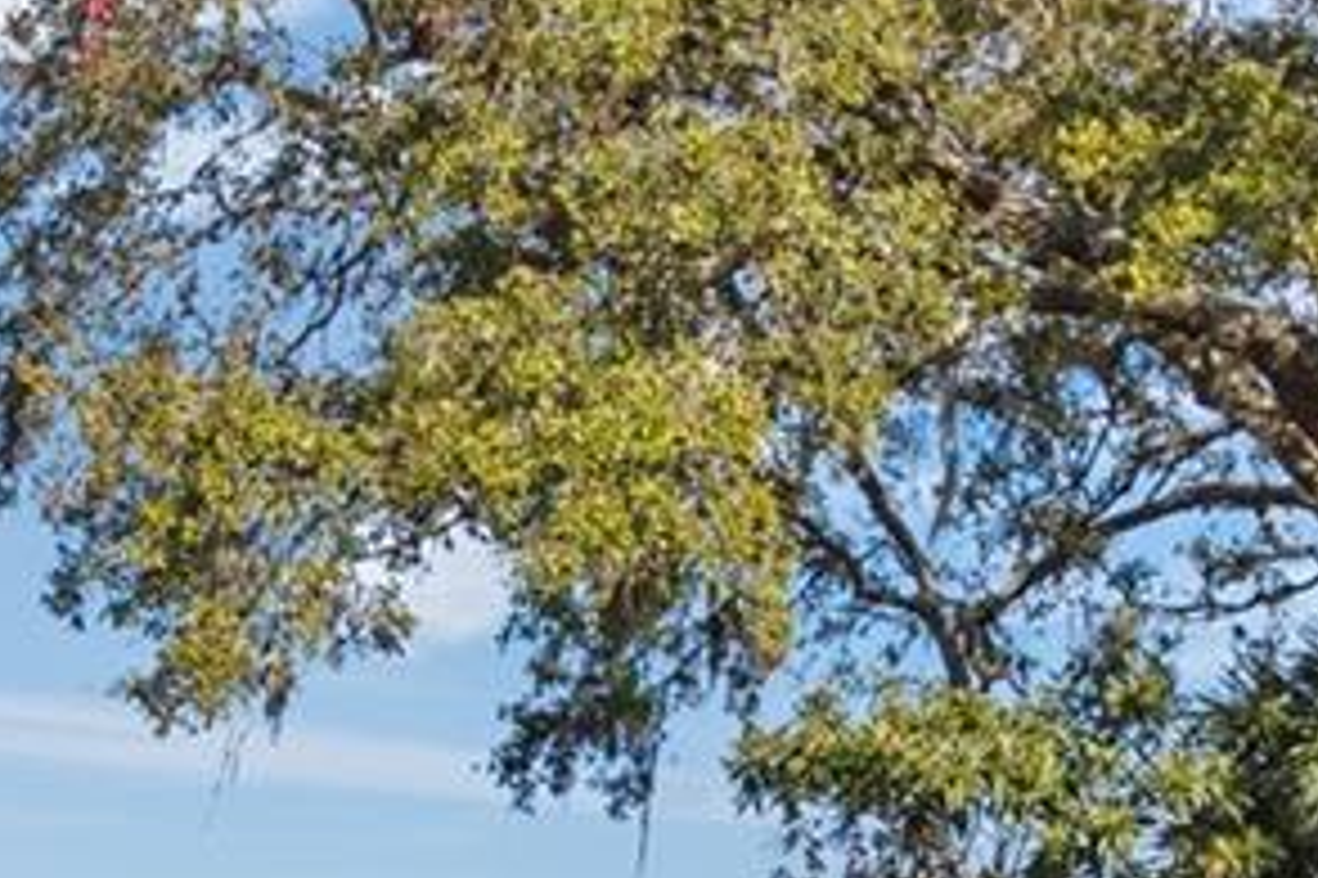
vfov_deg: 14.9
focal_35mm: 82
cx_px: 630
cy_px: 1495
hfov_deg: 24.8
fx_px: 3000
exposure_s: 1/40
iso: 100
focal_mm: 10
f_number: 9
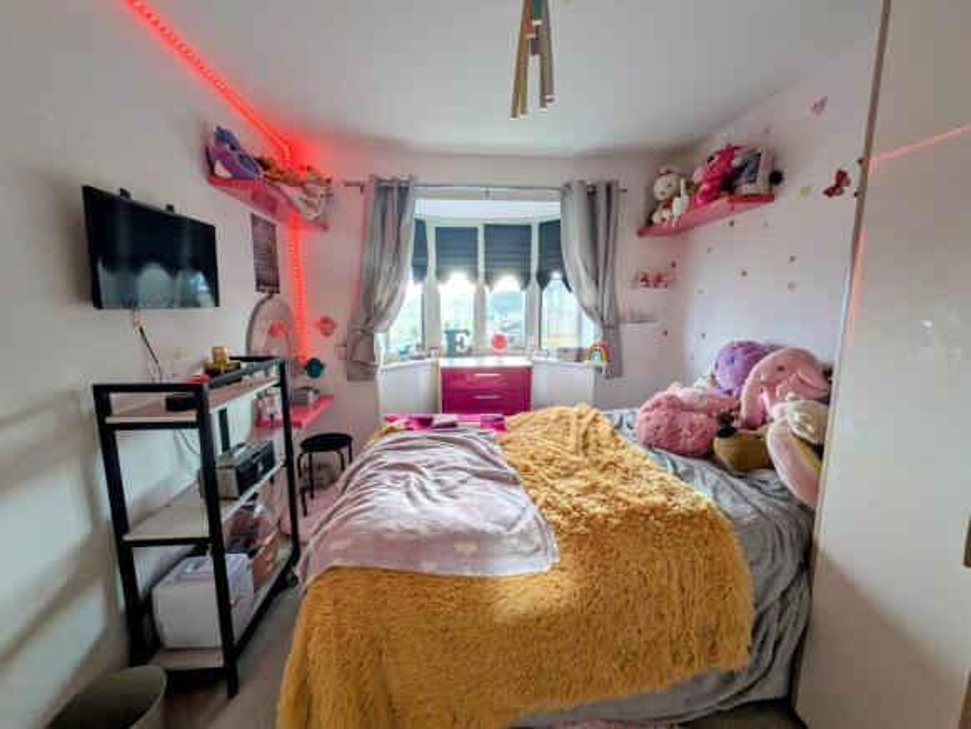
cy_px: 364
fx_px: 393
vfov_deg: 85.7
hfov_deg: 102.0
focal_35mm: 14
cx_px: 486
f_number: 2.2
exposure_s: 1/100
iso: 102
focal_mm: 1.83
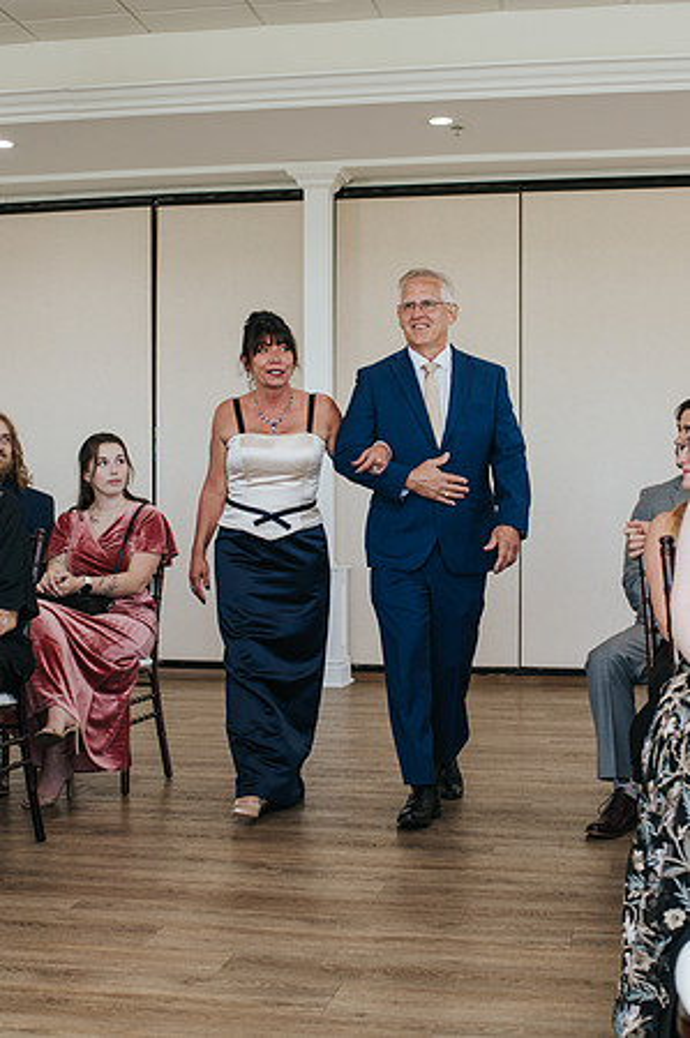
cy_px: 519
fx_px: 1537
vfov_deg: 37.3
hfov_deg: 25.3
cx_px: 345
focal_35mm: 53
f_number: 3.5
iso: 800
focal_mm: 35
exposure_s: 1/200
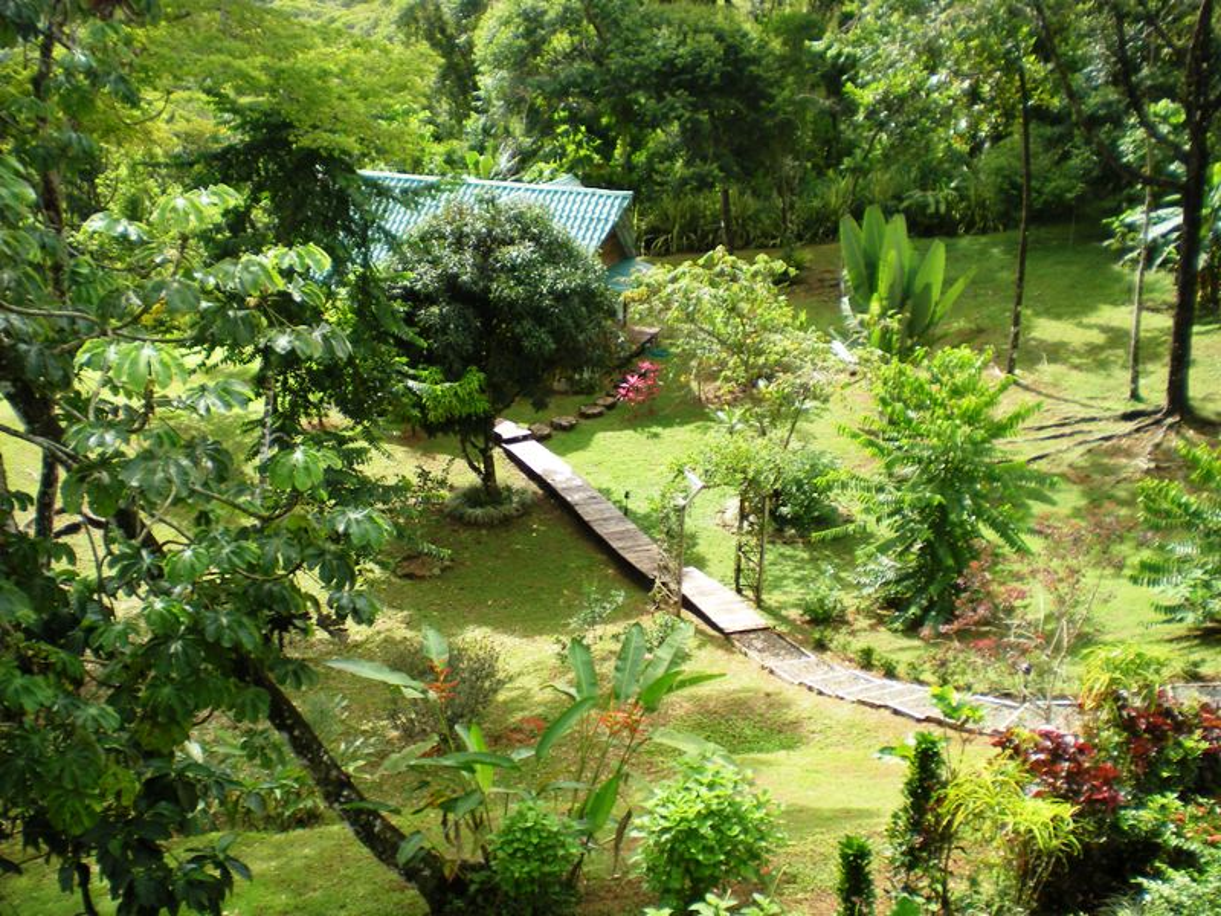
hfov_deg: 49.0
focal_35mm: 38
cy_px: 458
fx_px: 1340
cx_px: 610
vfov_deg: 37.7
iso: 64
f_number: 3.1
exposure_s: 1/212
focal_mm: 6.3
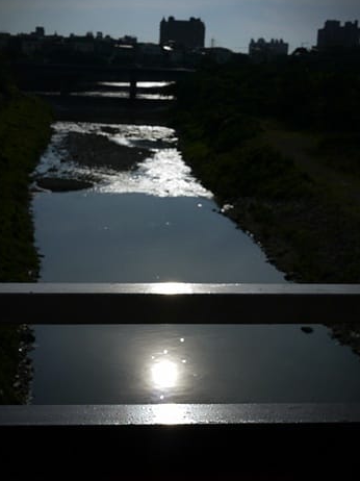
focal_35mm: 52
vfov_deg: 36.8
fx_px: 722
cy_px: 243
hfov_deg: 28.0
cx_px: 161
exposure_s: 1/640
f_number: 16
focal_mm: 20
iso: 100
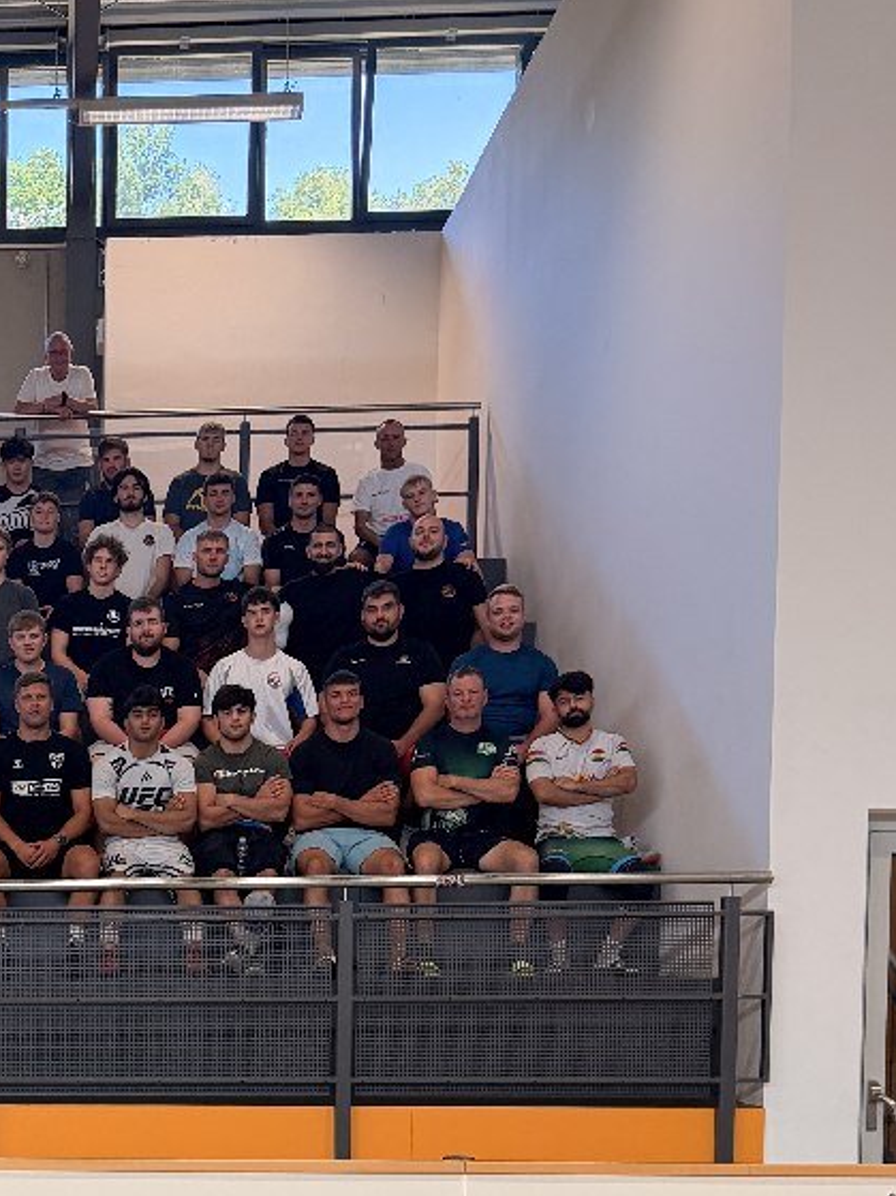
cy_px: 1083
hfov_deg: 24.8
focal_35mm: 55
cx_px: -73
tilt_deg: -3.6
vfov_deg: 33.1
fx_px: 1899
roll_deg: +0.6
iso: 125
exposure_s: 1/100
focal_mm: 6.76
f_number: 1.78
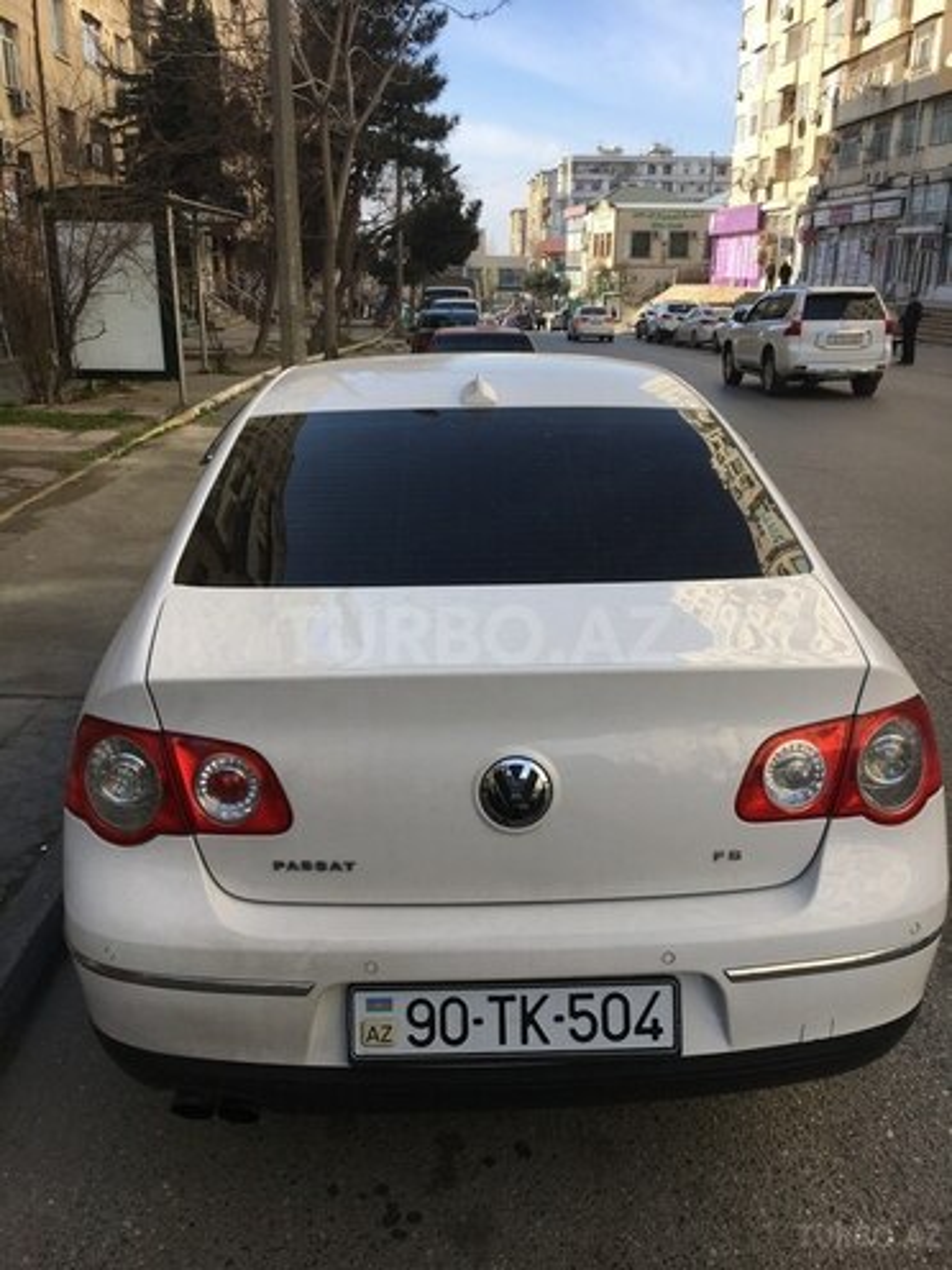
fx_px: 1063
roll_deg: -0.5
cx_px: 476
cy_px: 635
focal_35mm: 29
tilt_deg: -19.1
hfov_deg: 48.2
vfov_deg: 61.7
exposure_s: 1/927
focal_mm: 4.15
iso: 25
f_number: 2.2
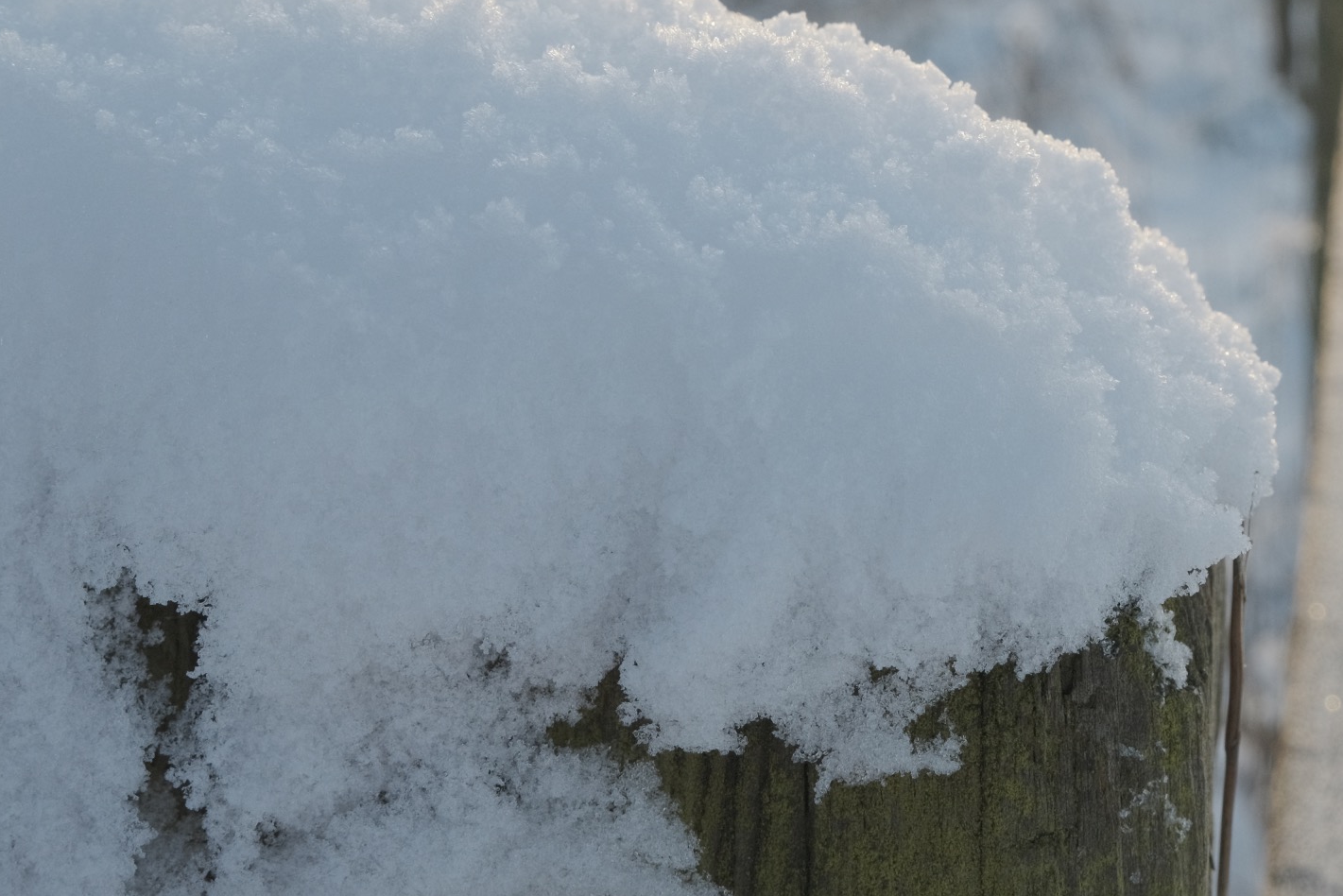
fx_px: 2686
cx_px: 808
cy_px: 142
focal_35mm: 72
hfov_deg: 28.0
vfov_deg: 18.7
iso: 640
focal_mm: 27.5
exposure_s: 1/480
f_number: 8
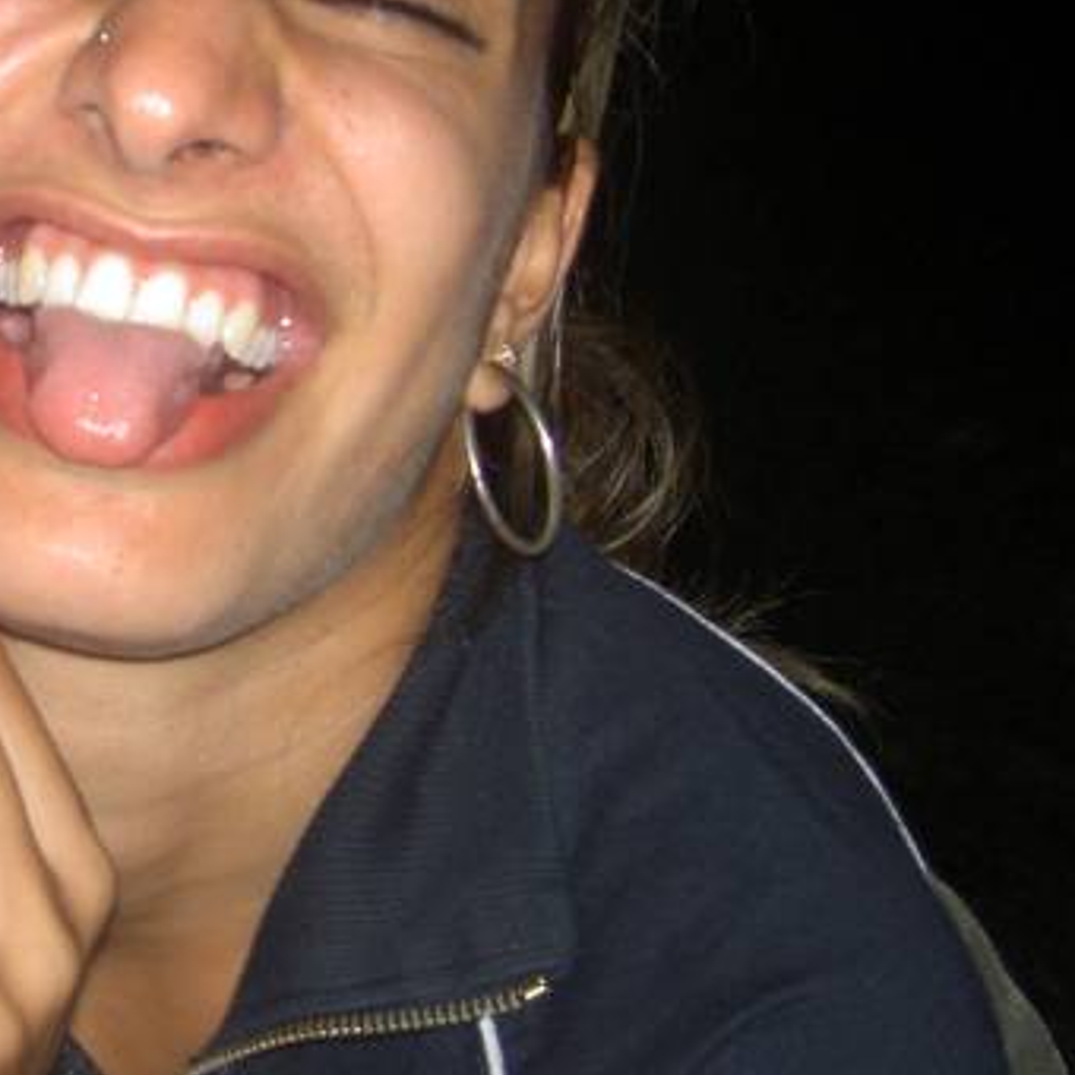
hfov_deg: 20.7
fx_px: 2846
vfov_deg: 21.3
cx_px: 22
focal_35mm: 81
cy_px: 329
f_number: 2.8
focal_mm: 8
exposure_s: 1/8
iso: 100
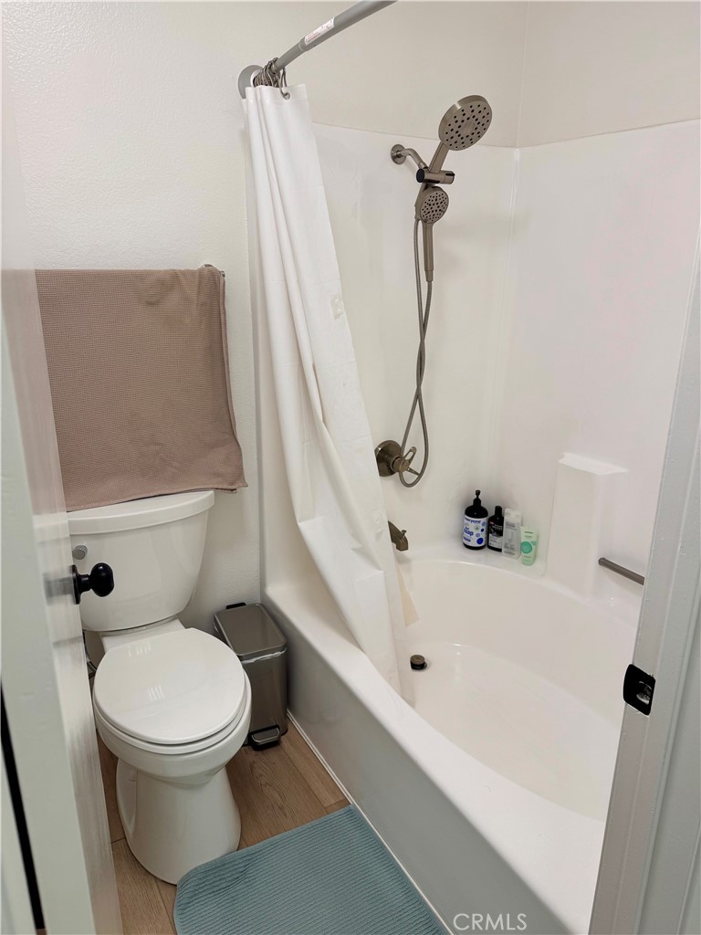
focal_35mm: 24
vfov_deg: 71.6
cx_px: 350
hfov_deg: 56.8
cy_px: 468
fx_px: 648
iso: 50
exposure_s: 1/124
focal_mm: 6.76
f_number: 1.78
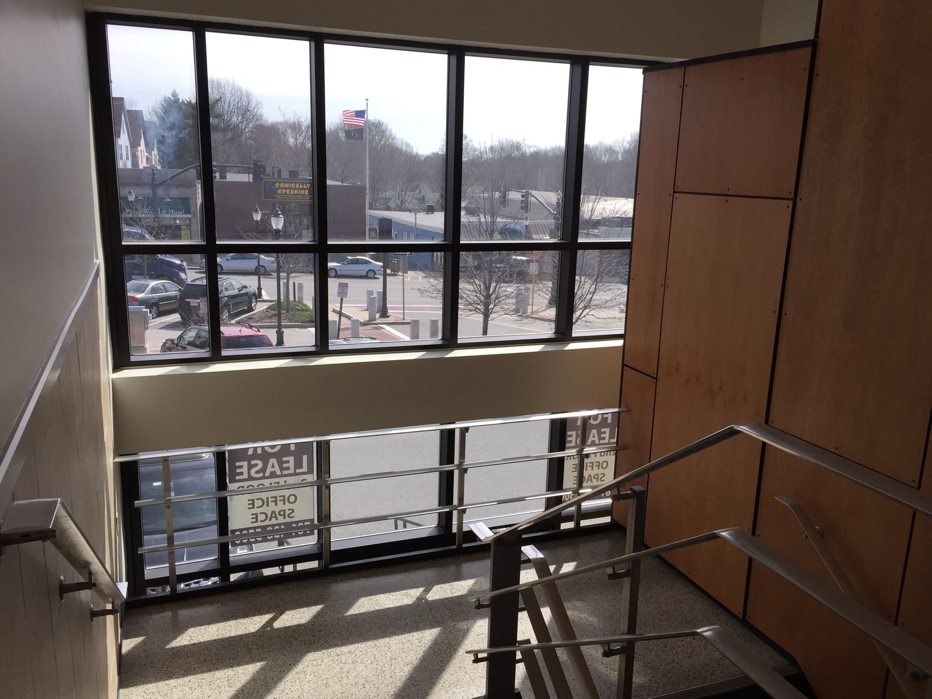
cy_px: 350
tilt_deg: -13.0
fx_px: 781
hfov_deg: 61.7
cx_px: 466
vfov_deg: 48.2
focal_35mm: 29
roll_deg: -2.1
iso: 40
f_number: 2.2
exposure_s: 1/1319
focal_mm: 4.15
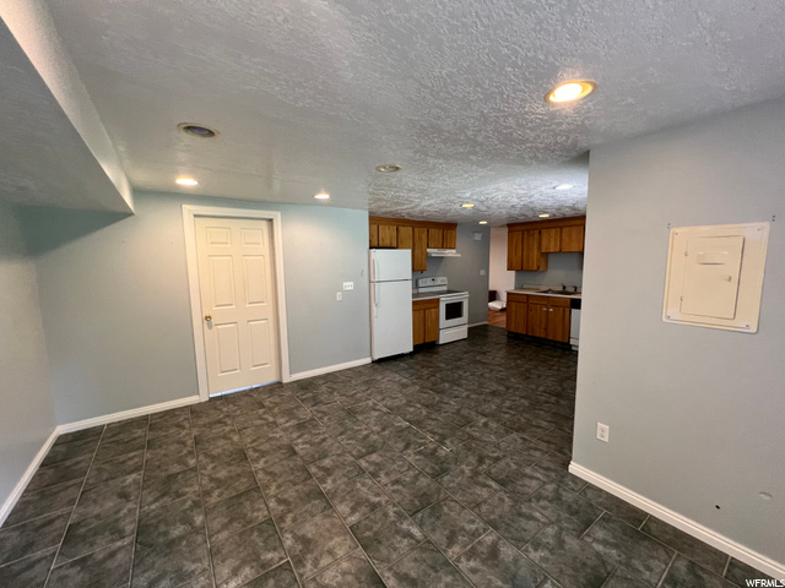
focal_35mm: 13
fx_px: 295
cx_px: 392
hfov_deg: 106.2
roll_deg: +0.8
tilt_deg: -3.5
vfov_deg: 89.9
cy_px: 294
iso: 200
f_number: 1.8
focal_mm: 1.57
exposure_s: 1/60
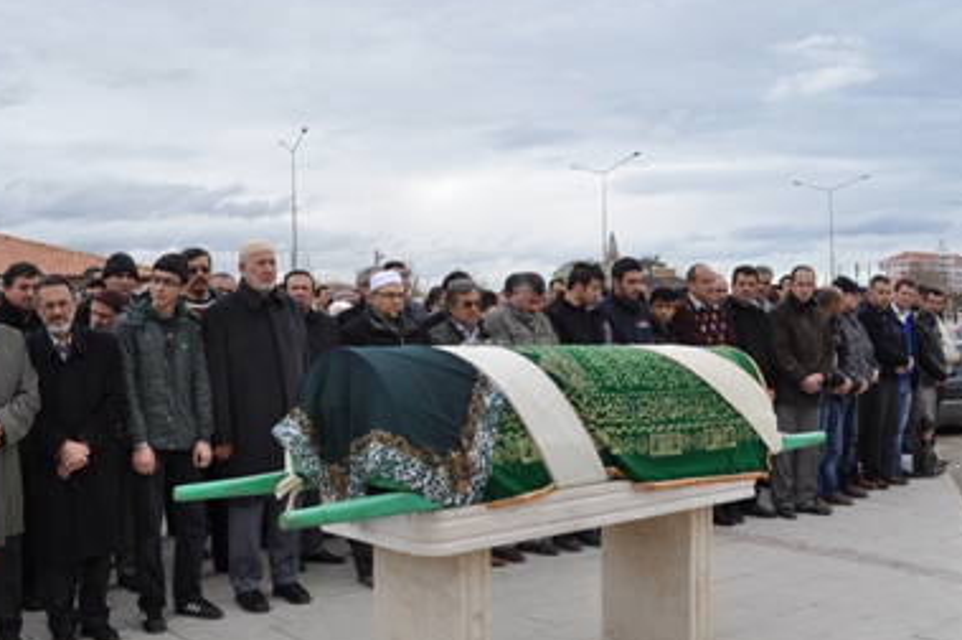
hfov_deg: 49.6
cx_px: 452
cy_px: 345
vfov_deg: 34.1
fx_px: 1041
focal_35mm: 39
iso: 200
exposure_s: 1/250
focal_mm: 22
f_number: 8
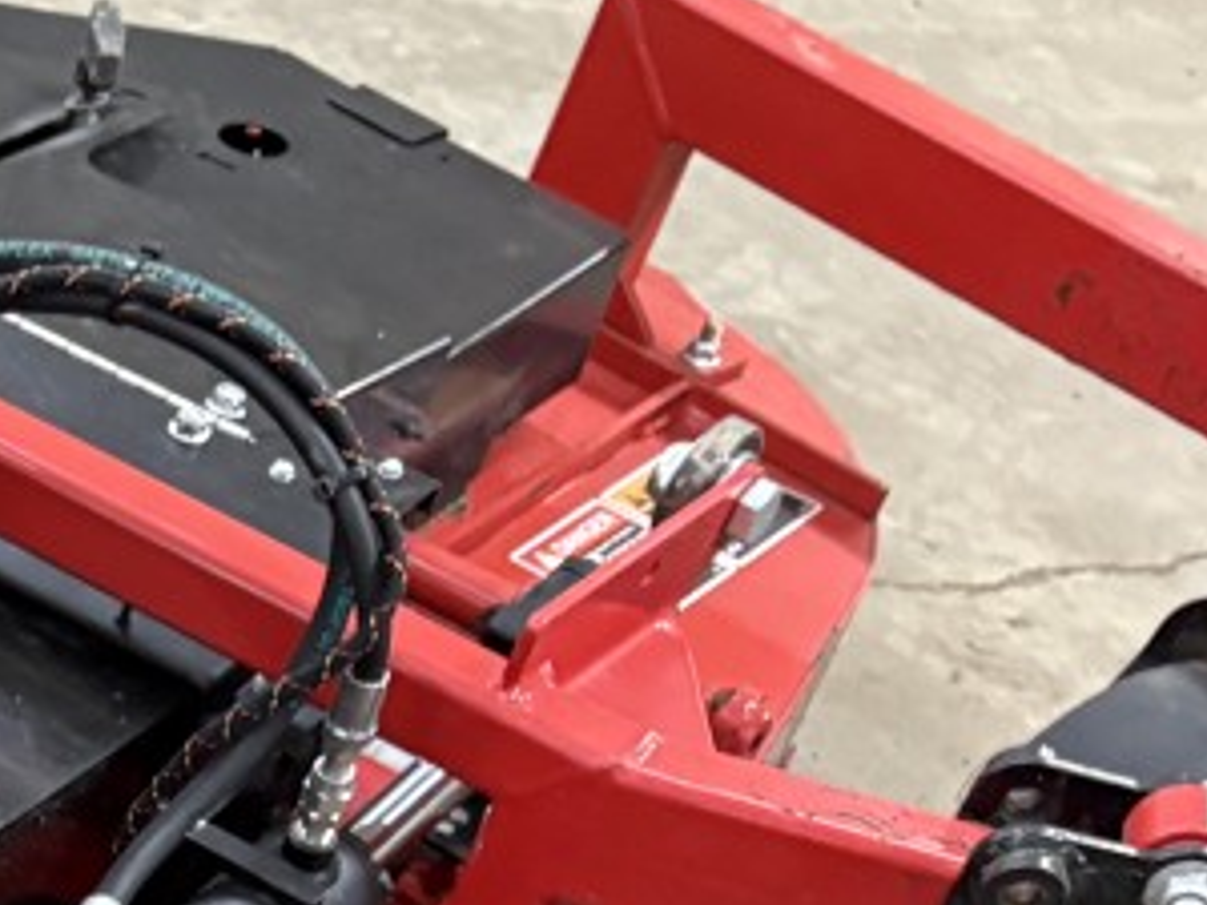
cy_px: 1541
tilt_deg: -44.3
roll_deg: -6.8
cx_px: -1167
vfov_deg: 11.2
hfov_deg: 13.6
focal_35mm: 125
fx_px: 4359
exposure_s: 1/60
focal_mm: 5.96
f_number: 1.6
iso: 320
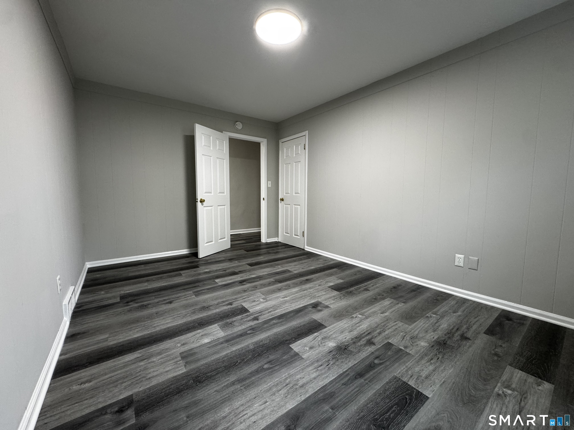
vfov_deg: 85.7
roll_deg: -0.7
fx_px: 232
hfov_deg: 102.1
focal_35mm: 14
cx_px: 287
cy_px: 215
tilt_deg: -5.3
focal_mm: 2.22
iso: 200
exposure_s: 1/60
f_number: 2.2
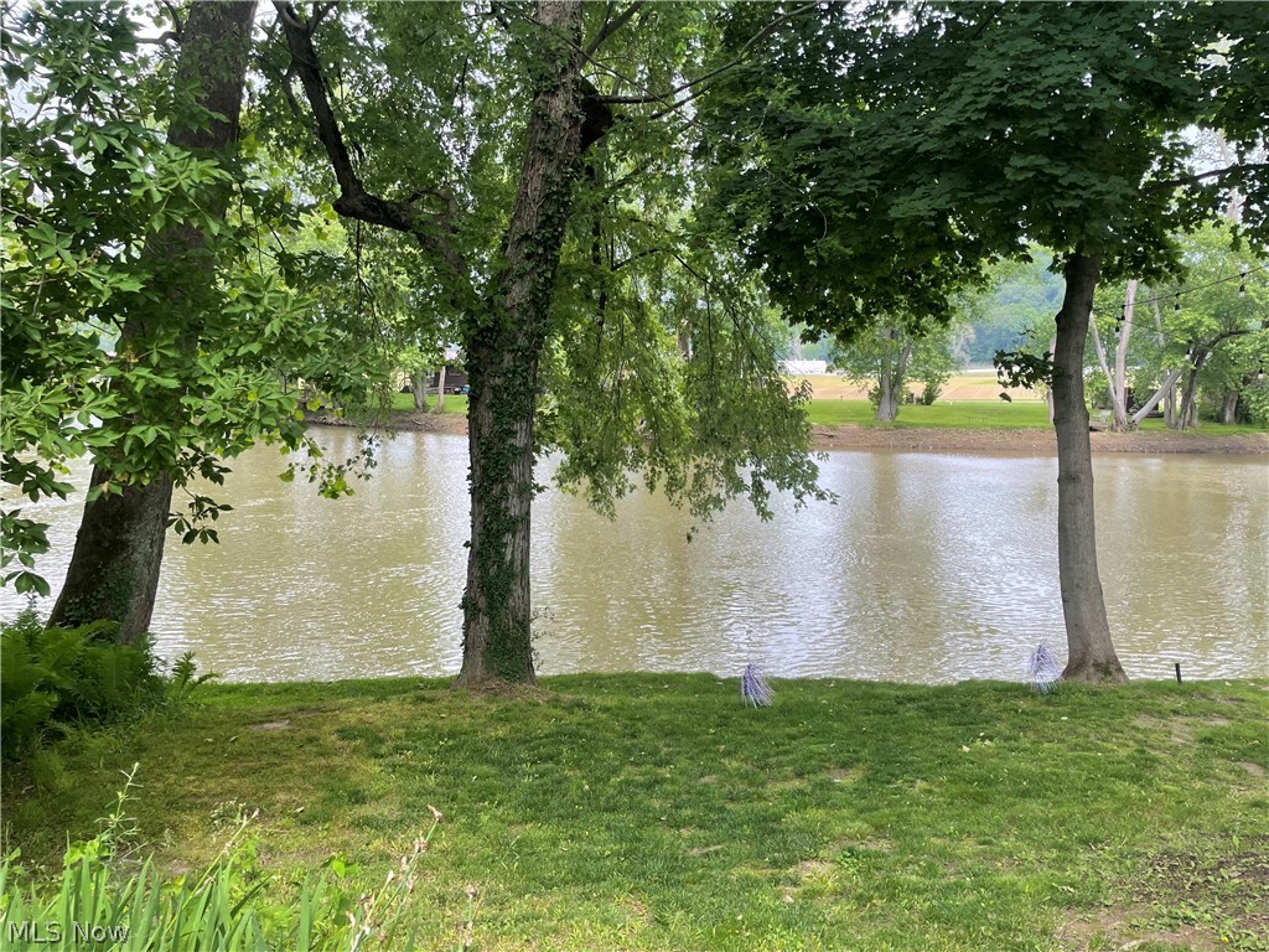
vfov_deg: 53.1
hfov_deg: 67.3
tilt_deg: -5.1
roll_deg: -1.1
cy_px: 476
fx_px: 953
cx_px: 634
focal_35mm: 26
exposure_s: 1/435
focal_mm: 4.2
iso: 32
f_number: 1.6
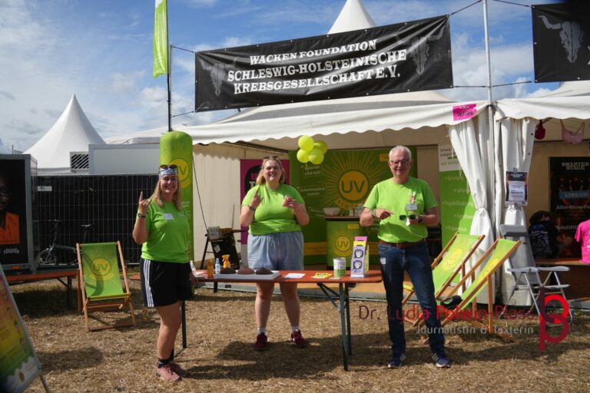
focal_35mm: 27
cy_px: 196
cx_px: 295
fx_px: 442
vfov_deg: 47.9
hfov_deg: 67.4
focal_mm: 18
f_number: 5
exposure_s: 1/1000
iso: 100
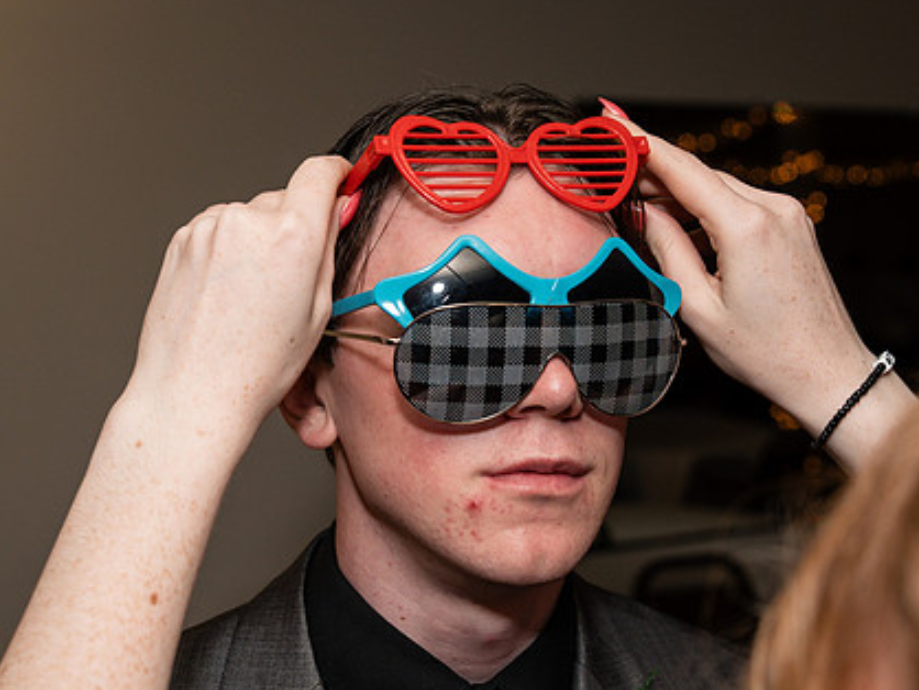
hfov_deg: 30.2
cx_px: 477
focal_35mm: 64
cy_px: 361
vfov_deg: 23.0
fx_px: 1700
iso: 400
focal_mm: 48
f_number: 5
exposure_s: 1/250
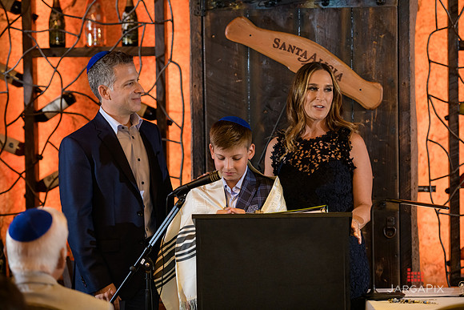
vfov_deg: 10.6
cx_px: 232
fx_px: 1676
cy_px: 155
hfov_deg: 15.8
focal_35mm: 130
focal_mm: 130
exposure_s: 1/125
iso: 1600
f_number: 3.2
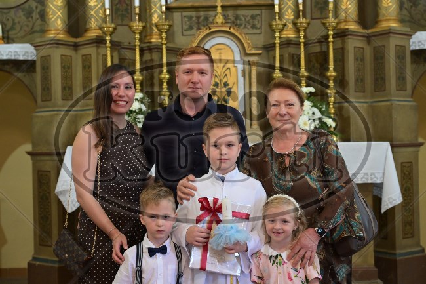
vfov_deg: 23.4
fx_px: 686
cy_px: 142
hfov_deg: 34.5
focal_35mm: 58
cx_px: 213
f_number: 5
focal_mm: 58
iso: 4000
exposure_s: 1/125
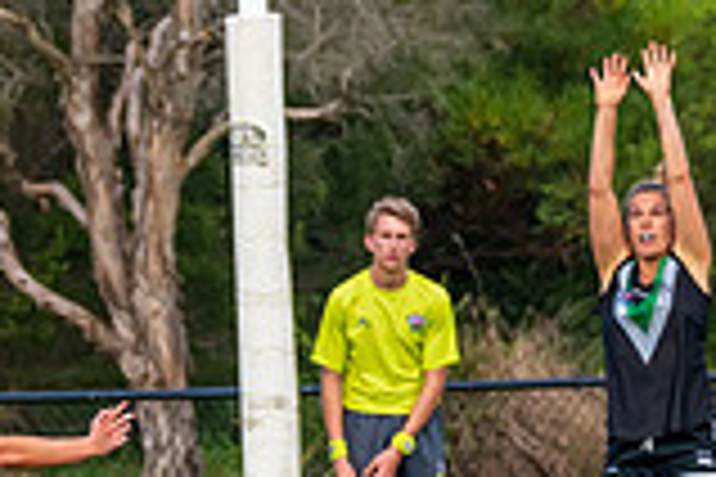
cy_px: 312
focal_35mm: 1101
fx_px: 21896
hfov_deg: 1.9
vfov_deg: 1.2
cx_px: 417
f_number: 5.6
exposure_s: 1/1250
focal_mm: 260
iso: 900
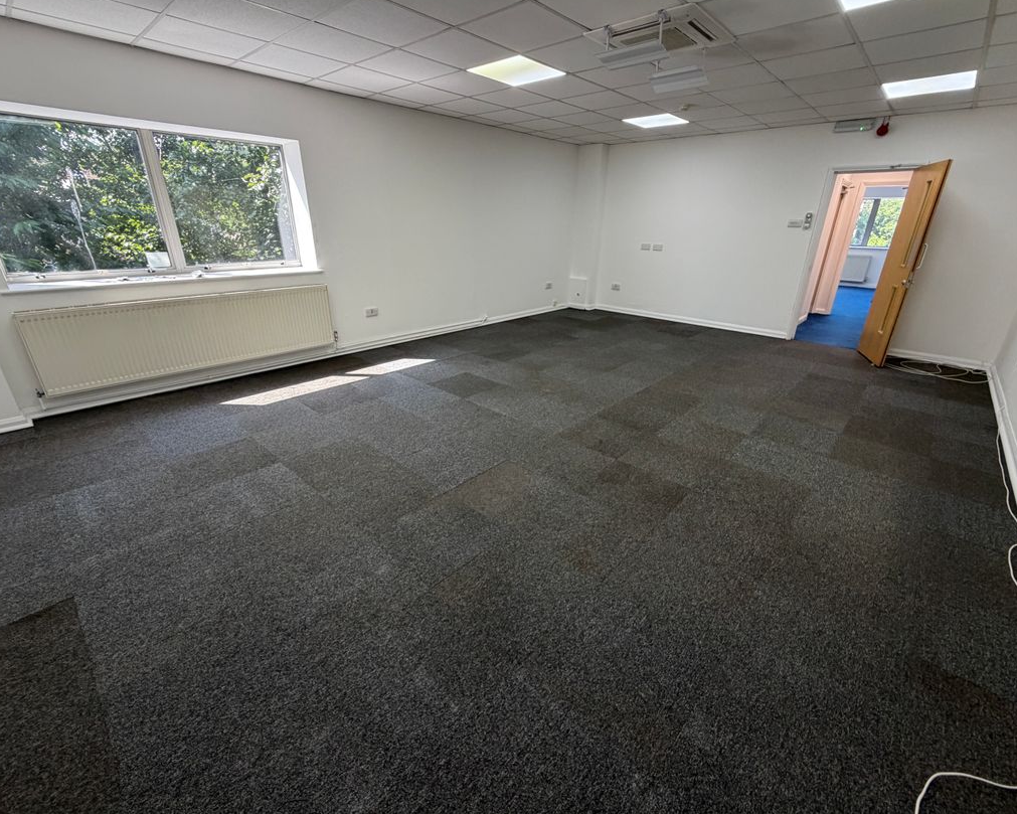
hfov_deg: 96.8
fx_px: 452
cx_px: 517
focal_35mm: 15
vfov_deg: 84.0
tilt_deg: -21.5
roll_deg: -0.3
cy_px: 405
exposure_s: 1/121
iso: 200
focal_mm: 2.22
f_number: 2.2
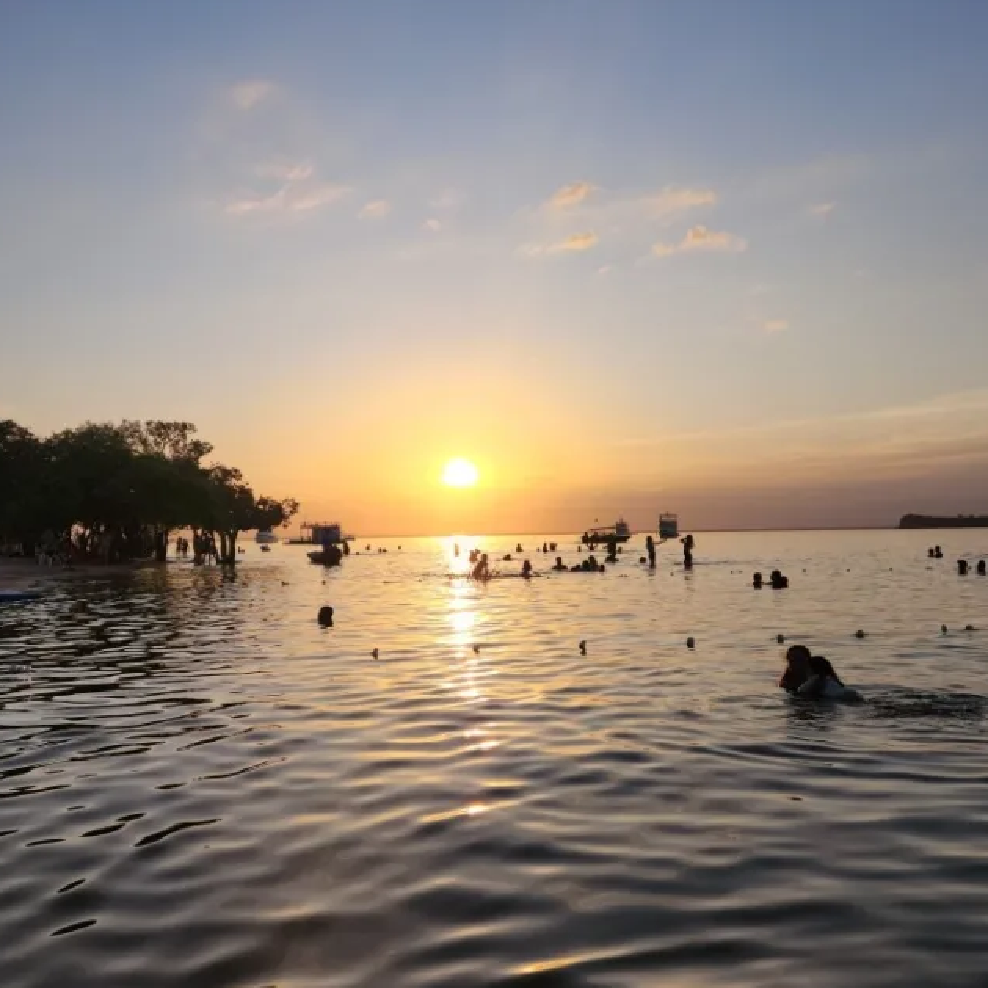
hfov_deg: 52.5
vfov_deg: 52.5
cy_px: 461
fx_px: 1001
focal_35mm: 31
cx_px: 449
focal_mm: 5.4
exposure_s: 1/2308
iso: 20
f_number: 1.8
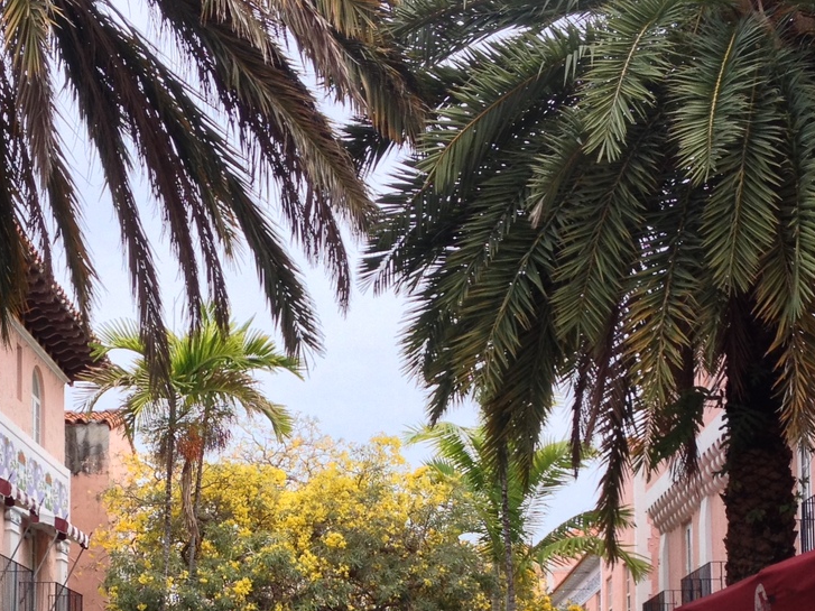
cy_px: 632
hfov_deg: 25.3
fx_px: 1813
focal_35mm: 77
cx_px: 333
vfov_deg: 18.6
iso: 50
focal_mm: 4.28
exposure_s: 1/717
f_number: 2.4
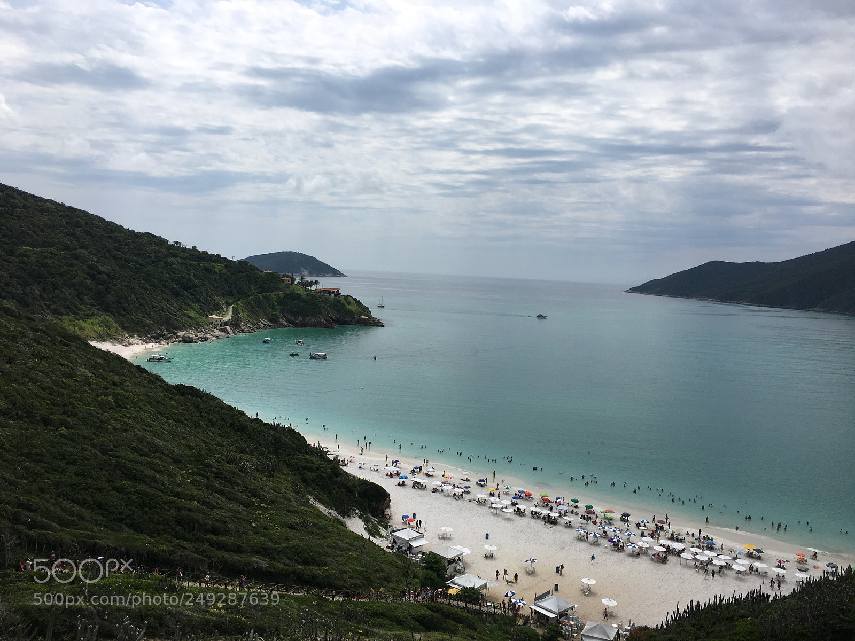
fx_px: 716
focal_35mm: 29
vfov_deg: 48.2
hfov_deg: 61.7
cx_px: 428
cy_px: 320
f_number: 2.2
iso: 25
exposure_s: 1/4049
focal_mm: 4.15
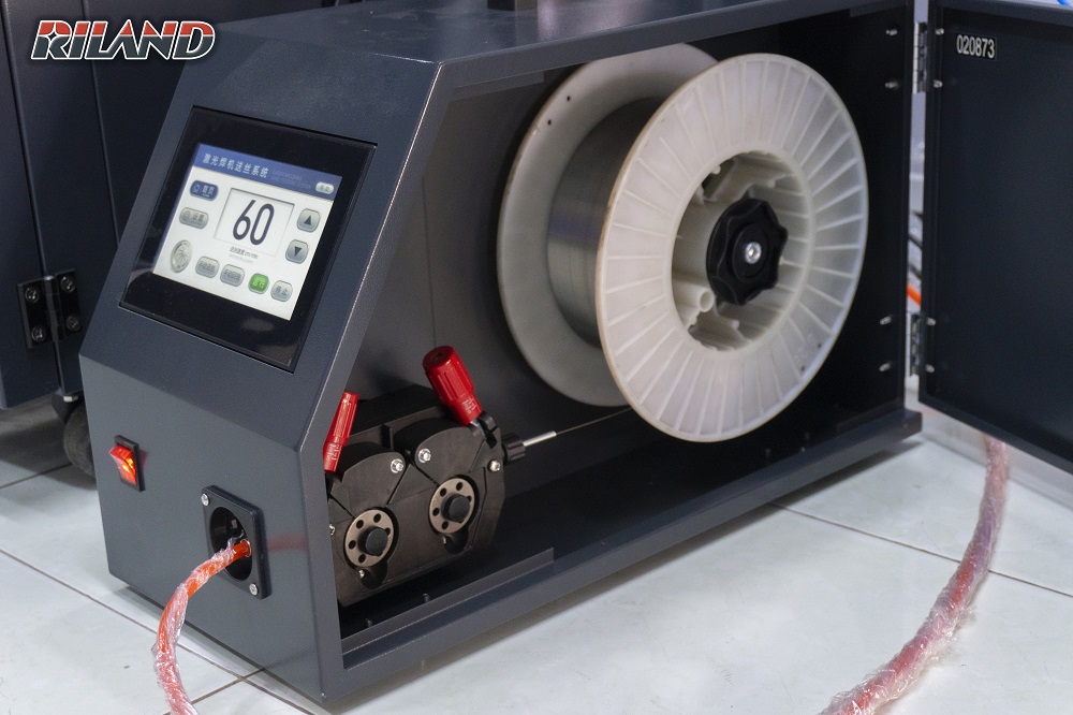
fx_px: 1698
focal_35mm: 57
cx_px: 536
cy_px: 358
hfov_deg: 35.1
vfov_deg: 23.8
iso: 2000
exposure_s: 1/60
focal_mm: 38
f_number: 5.6
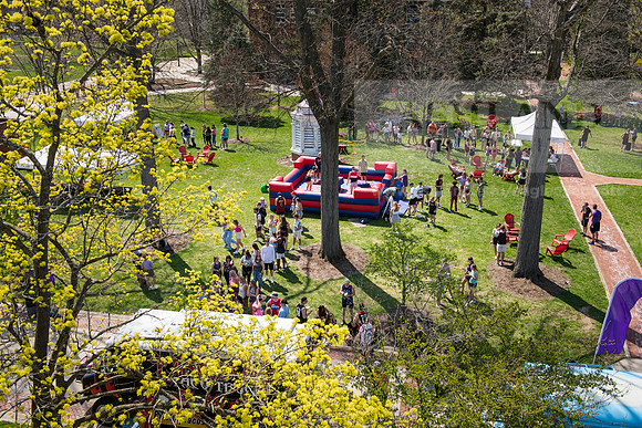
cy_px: 214
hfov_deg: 50.7
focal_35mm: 38
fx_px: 678
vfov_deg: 35.1
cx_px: 321
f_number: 5
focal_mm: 38
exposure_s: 1/400
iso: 125
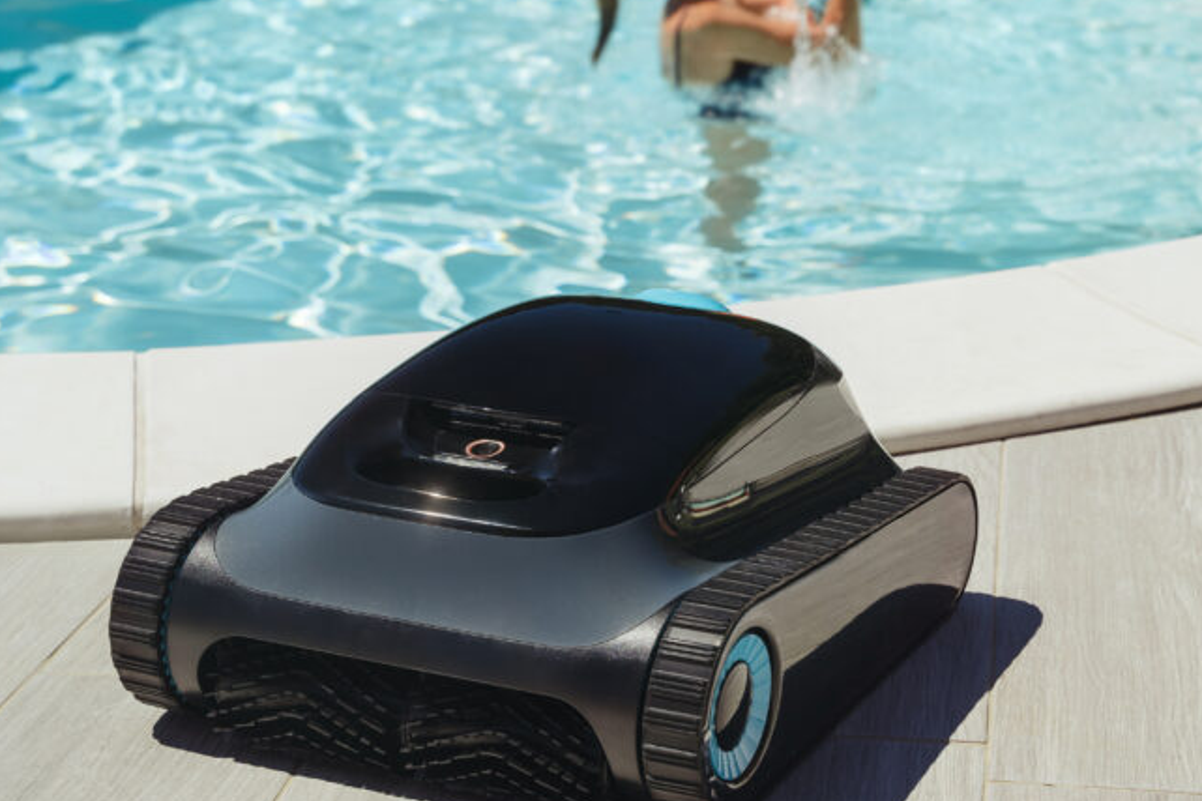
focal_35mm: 75
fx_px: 2504
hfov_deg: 26.7
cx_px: 861
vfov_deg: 18.1
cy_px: 282
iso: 100
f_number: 5.6
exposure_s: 1/800
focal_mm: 47
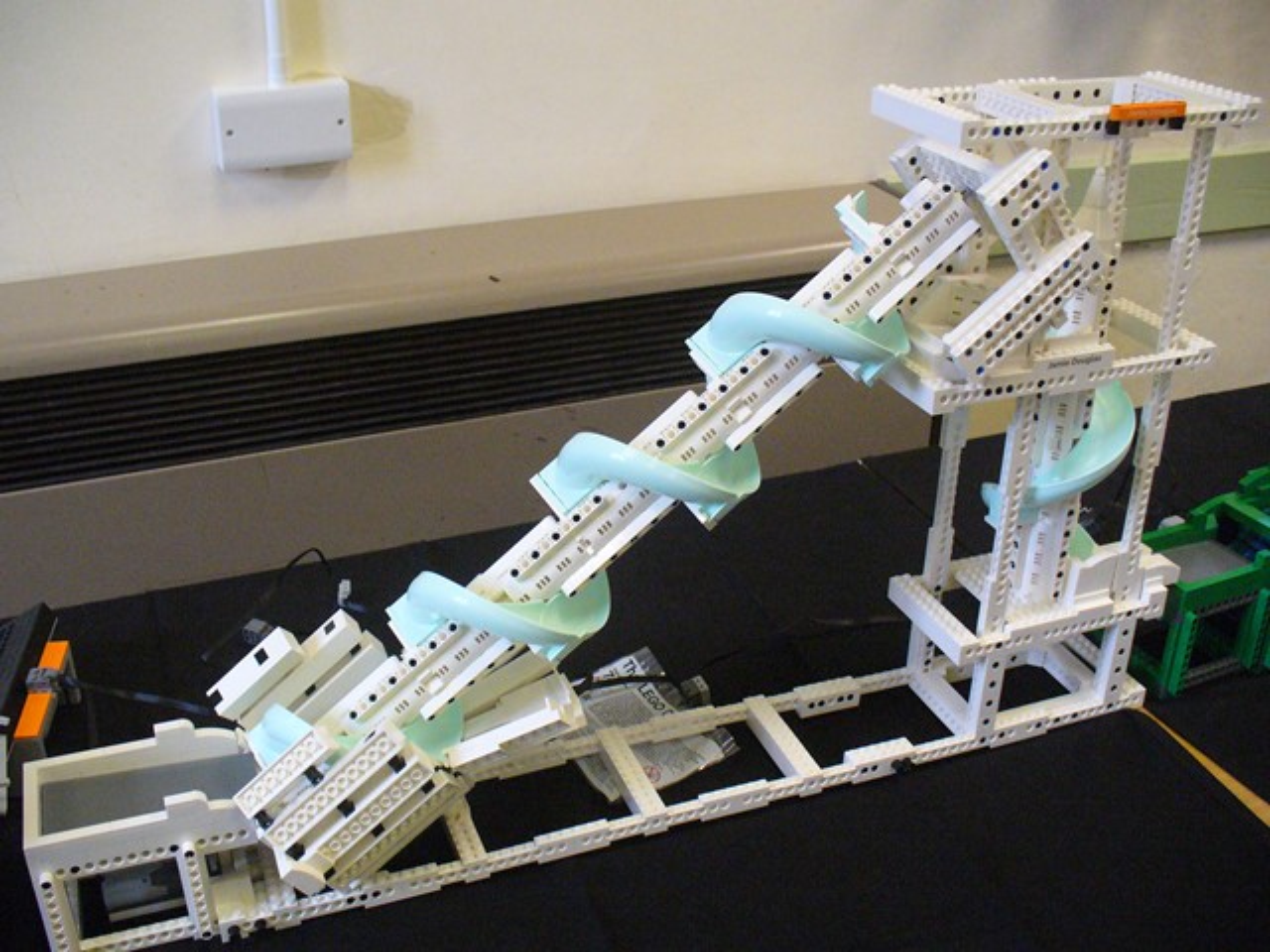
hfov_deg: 50.1
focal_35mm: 37
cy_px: 476
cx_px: 635
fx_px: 1357
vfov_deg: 38.7
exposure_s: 1/60
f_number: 2.8
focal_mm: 6.1
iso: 400
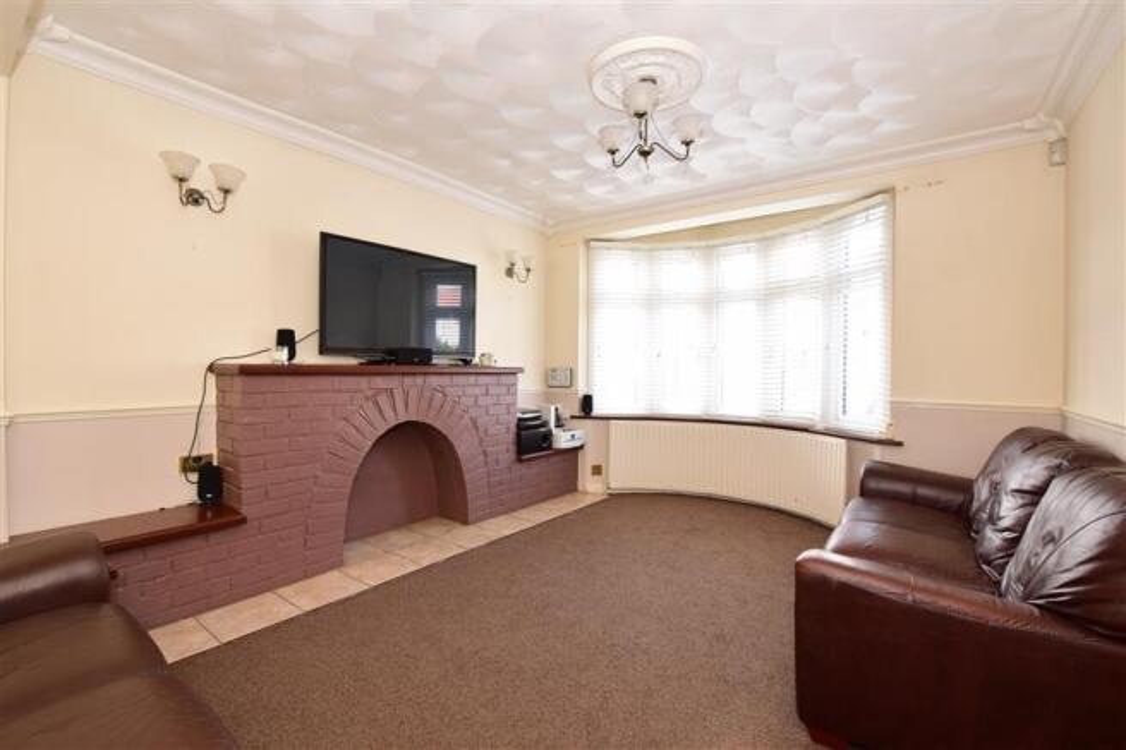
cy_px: 375
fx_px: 469
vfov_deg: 77.3
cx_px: 563
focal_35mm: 15
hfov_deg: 100.4
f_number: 10
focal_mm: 10
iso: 400
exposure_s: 1/10
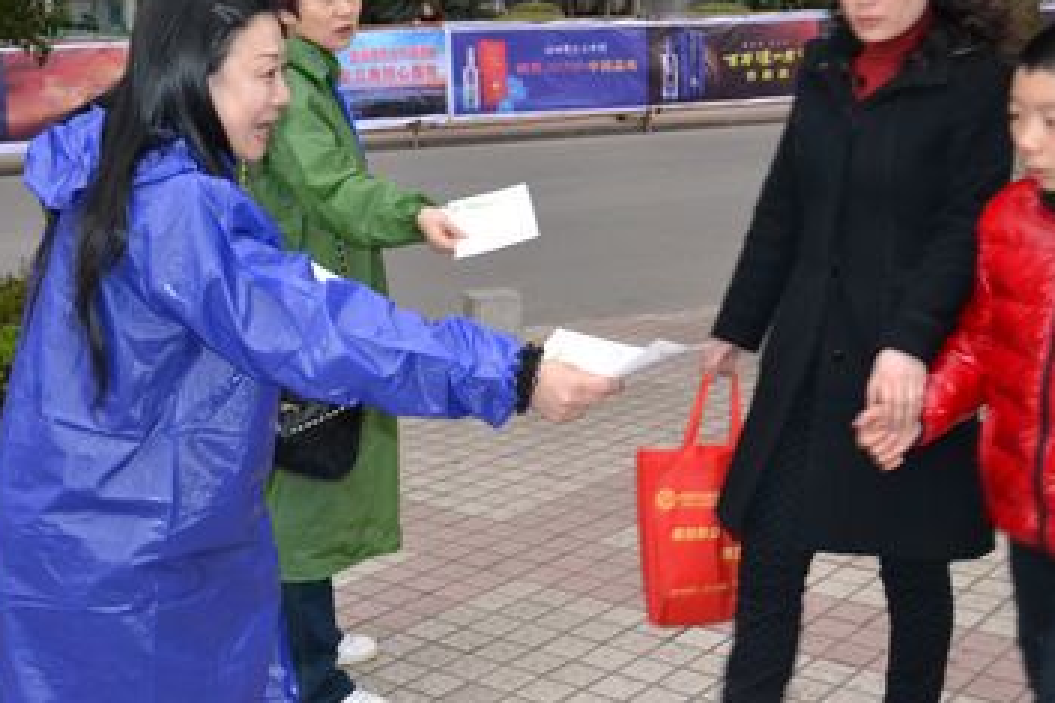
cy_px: 250
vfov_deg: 26.3
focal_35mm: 51
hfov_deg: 38.9
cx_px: 523
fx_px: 1494
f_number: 4
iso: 2800
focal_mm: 24
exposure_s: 1/60
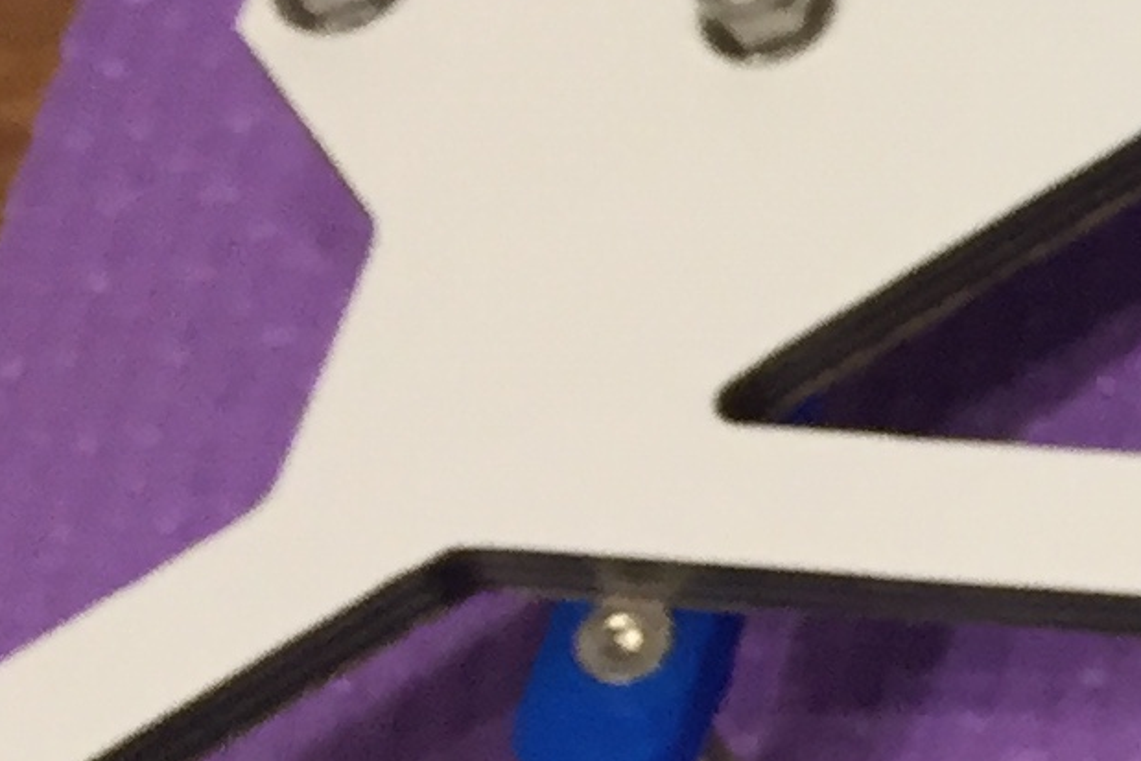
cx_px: 2828
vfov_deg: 8.6
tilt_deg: -53.8
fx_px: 5040
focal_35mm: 159
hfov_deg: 10.8
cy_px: 28
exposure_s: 1/33
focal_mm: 4.15
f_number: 2.2
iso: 80
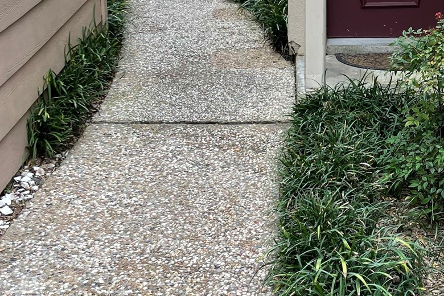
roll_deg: -2.2
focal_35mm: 71
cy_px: 40
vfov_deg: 18.9
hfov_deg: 27.4
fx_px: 876
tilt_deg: -10.4
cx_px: 401
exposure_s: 1/171
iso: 32
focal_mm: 4.2
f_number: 1.6
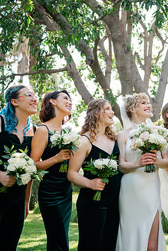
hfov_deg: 30.4
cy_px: 124
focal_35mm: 43
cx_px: 137
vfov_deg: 45.4
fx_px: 300
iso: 100
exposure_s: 1/500
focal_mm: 28
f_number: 2.8
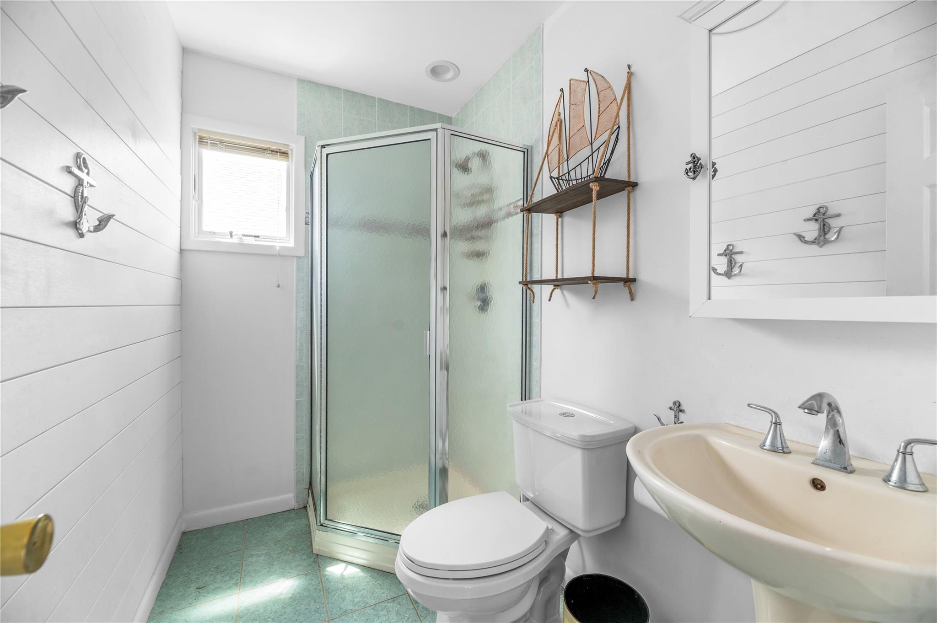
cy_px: 312
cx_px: 468
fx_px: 364
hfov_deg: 104.3
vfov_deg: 81.1
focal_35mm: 14
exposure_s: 1/8
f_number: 7.1
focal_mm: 14
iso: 320
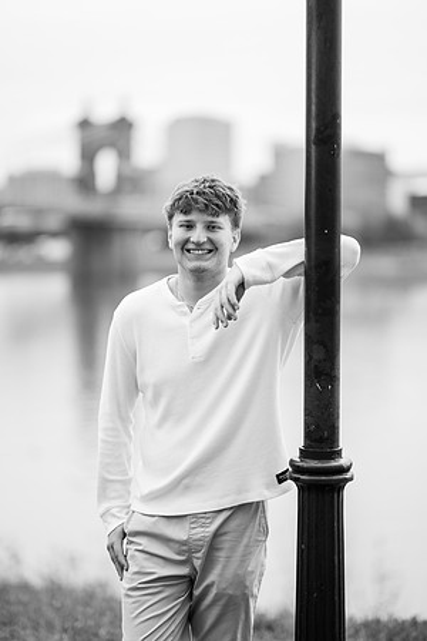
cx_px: 214
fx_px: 1512
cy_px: 320
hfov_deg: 16.1
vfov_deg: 23.9
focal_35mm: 85
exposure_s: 1/320
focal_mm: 85
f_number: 1.4
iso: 160
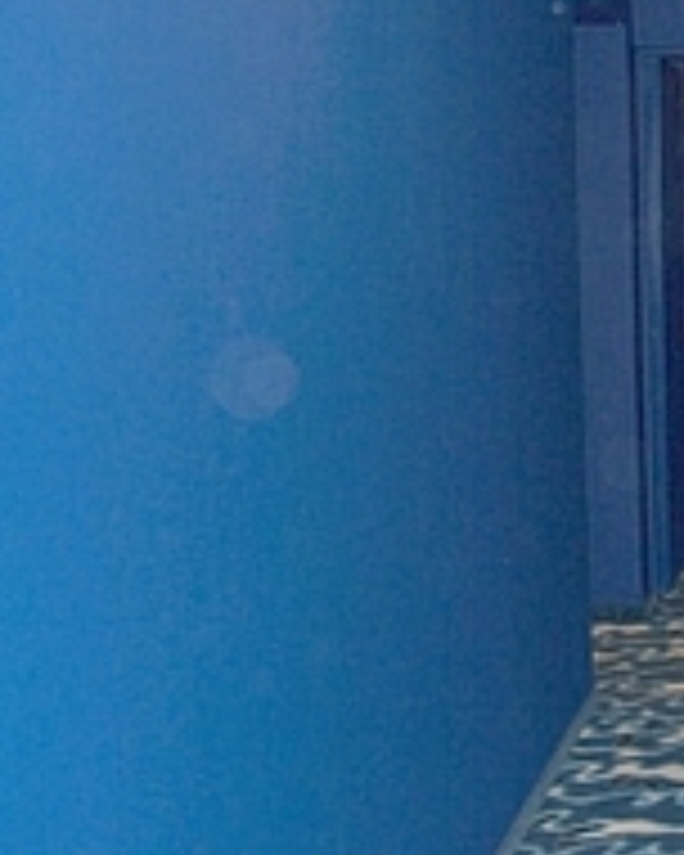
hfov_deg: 20.2
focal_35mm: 70
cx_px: 868
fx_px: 1771
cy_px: 396
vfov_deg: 27.1
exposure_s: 1/60
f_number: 2.7
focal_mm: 5.6
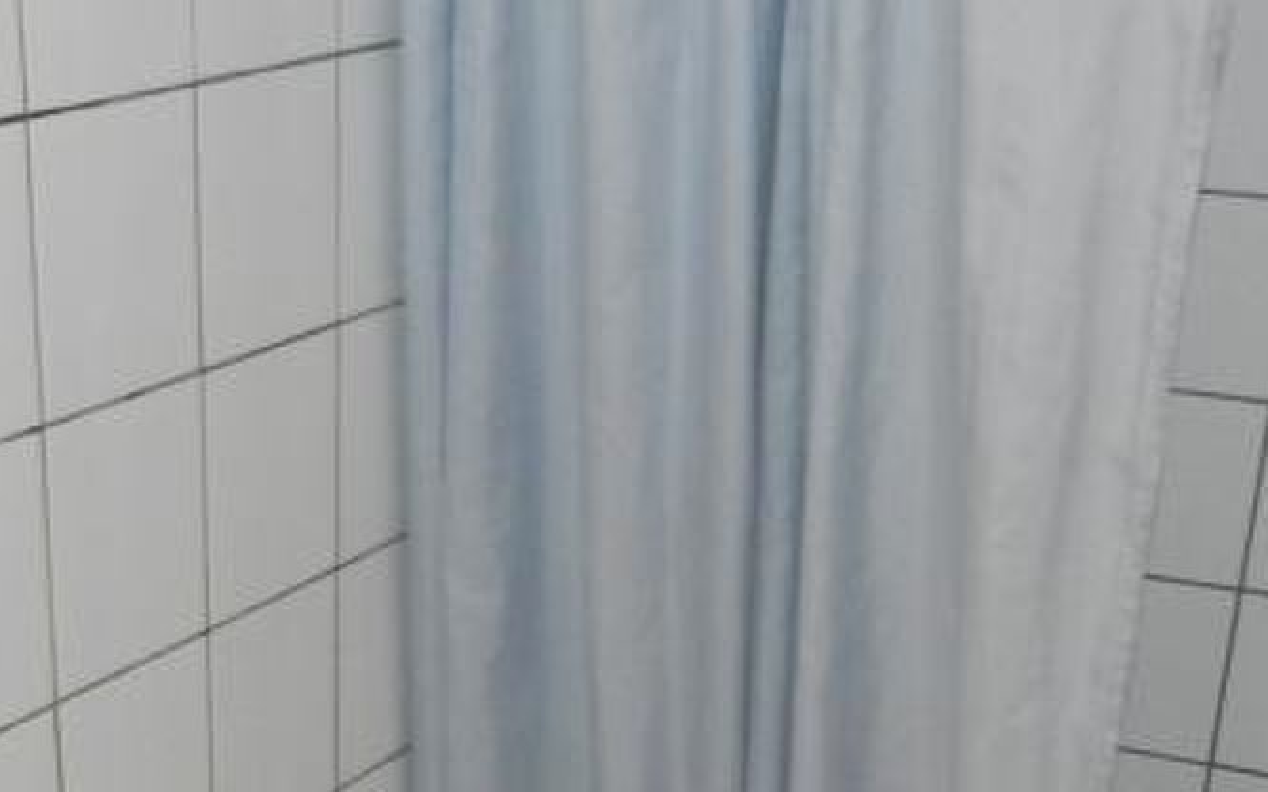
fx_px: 2591
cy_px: 1188
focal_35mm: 75
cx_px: 419
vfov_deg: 15.9
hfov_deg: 27.3
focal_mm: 4
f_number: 3.4
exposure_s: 1/30
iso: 200
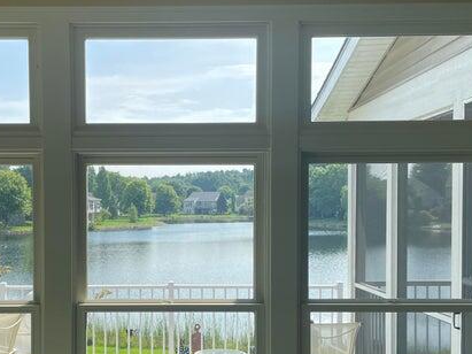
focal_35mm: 54
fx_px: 736
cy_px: 236
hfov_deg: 35.3
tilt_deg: -1.9
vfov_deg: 26.9
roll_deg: +0.6
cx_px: 168
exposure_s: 1/1618
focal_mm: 4.2
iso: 32
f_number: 1.6
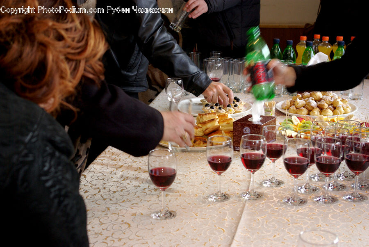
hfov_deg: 31.2
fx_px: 662
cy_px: 124
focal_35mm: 64
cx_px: 184
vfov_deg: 21.1
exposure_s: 1/50
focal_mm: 43
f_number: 7.1
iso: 500
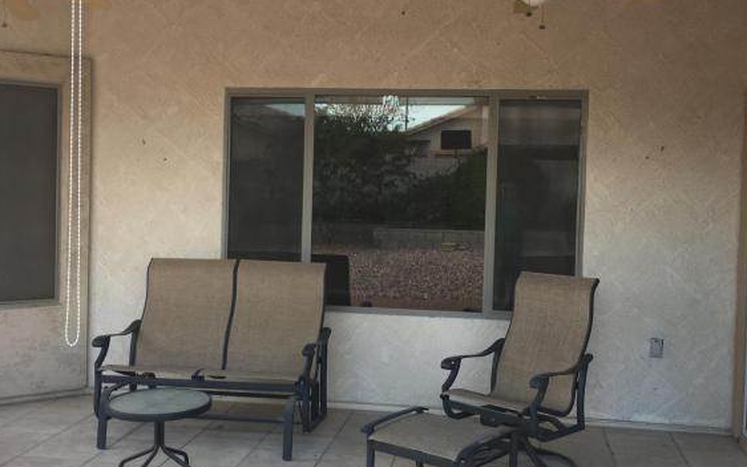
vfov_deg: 30.5
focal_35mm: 42
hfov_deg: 47.2
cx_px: 377
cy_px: 221
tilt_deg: -1.5
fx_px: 855
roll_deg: -1.7
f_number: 2.2
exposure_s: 1/120
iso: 25
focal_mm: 4.15
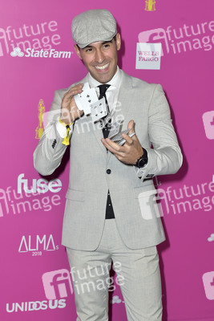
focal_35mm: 66
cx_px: 107
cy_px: 160
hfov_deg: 20.6
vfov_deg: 30.5
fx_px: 588
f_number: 6.3
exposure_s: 1/250
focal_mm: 66
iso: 320
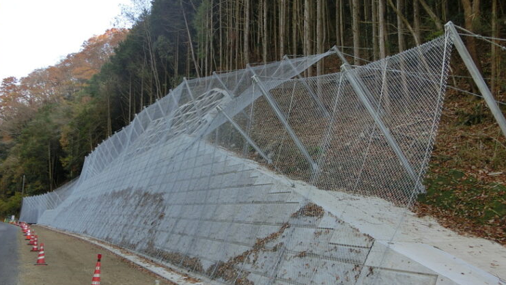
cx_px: 251
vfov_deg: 31.2
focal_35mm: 38
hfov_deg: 52.8
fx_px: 510
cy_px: 160
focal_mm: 6
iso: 80
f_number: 3.9
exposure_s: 1/125
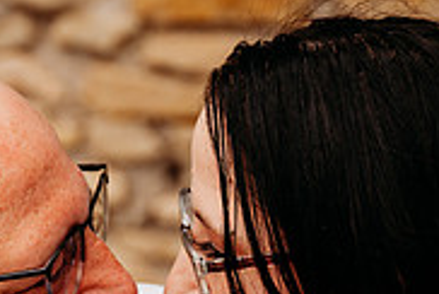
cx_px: 111
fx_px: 1942
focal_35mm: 159
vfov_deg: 8.5
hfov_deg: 12.9
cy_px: 384
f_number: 3.2
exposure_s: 1/400
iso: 200
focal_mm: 50
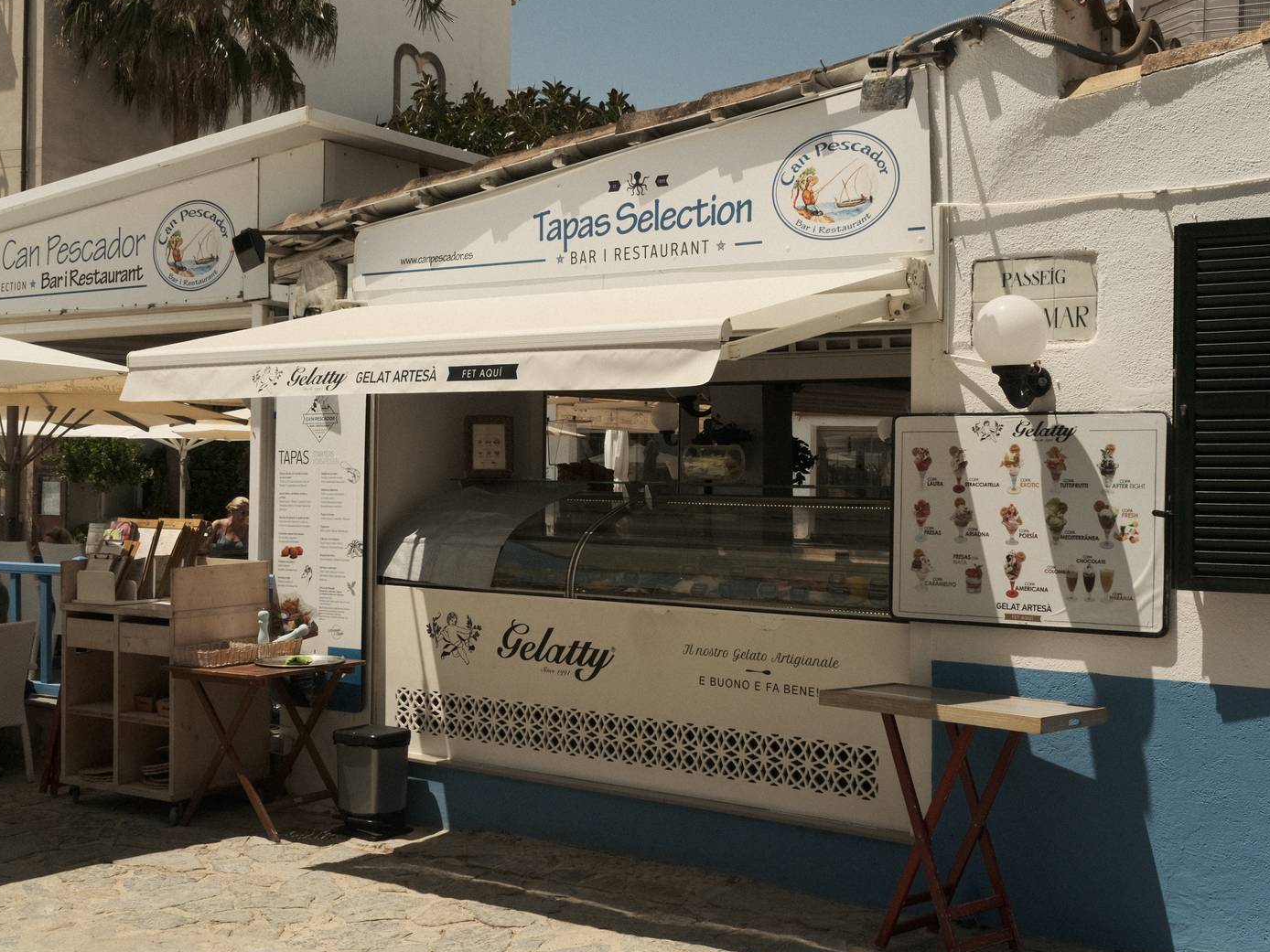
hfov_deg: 45.8
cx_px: 630
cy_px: 481
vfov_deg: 35.1
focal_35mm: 41
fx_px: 1504
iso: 640
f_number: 11
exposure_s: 1/950
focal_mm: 24.7
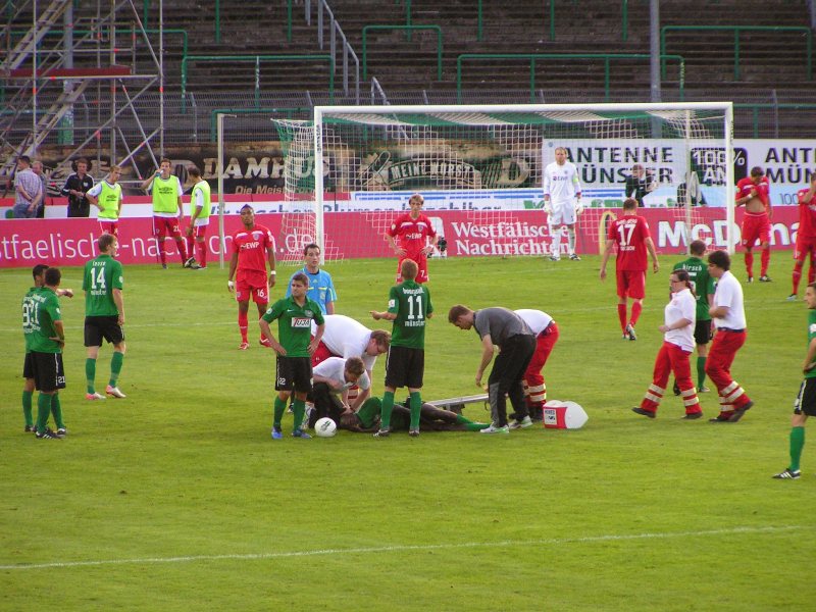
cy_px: 306
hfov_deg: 7.0
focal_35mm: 283
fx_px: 6671
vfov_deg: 5.3
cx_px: 408
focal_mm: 43.3
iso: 200
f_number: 3.5
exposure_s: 1/200
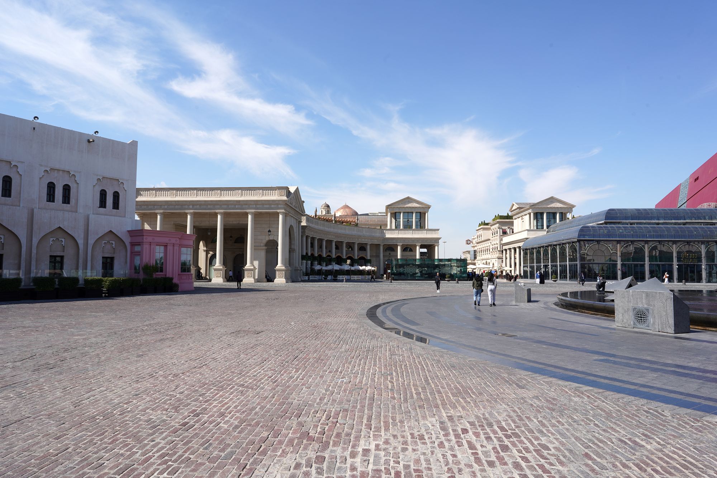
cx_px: 358
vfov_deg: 53.1
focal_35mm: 24
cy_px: 239
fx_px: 478
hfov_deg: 73.7
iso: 100
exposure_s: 1/100
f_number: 16
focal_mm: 24
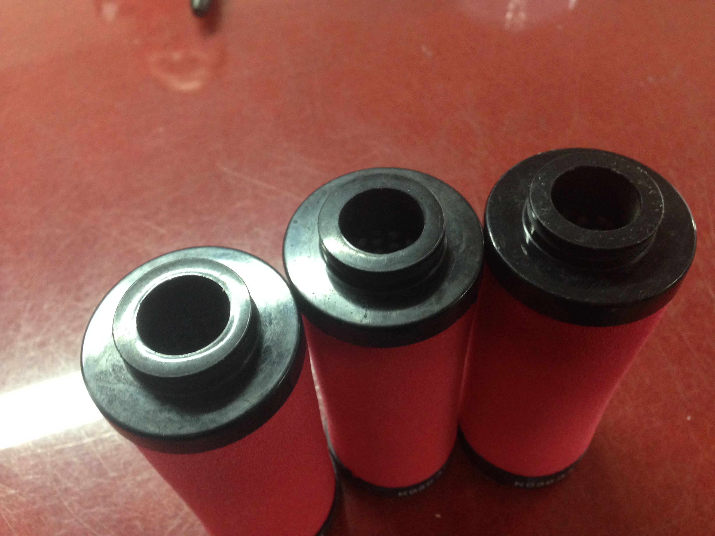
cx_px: 358
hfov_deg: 55.4
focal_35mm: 33
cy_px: 268
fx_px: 682
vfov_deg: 42.9
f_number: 2.4
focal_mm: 4.12
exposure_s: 1/20
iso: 250
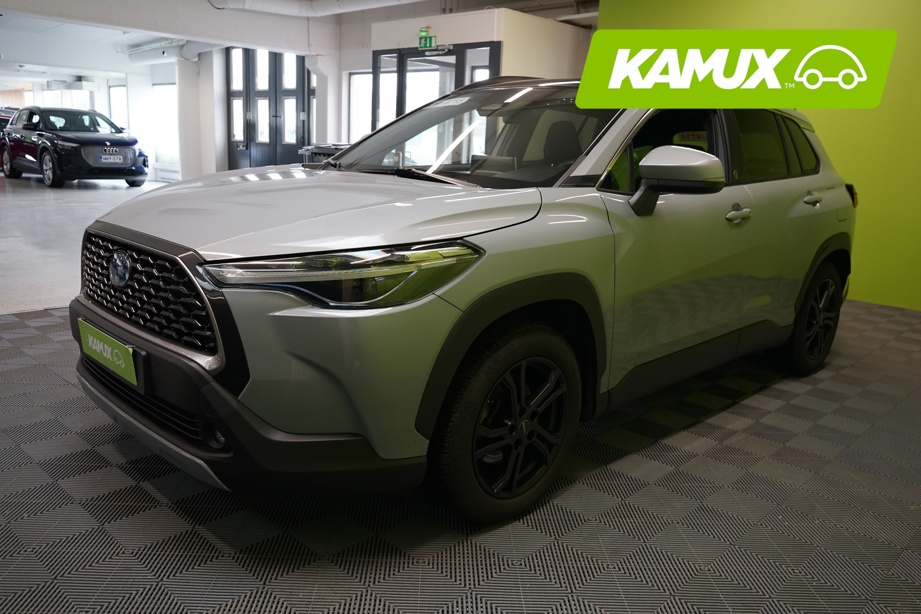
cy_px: 307
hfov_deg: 65.5
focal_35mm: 28
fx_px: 716
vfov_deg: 46.4
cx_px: 460
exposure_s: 1/40
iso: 1250
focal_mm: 28
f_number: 5.6
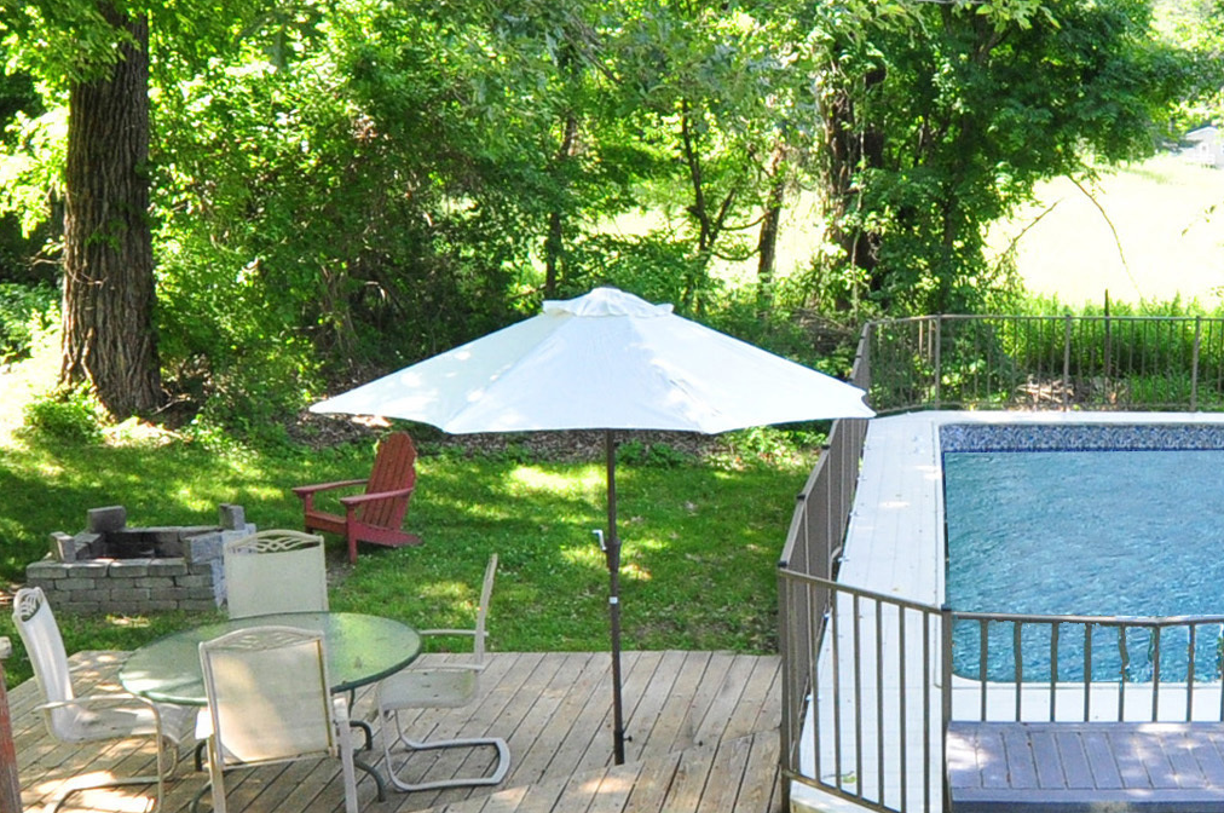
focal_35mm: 43
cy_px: 470
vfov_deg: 31.1
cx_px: 986
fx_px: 1460
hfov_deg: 43.3
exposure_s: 1/125
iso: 800
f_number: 8
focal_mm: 10
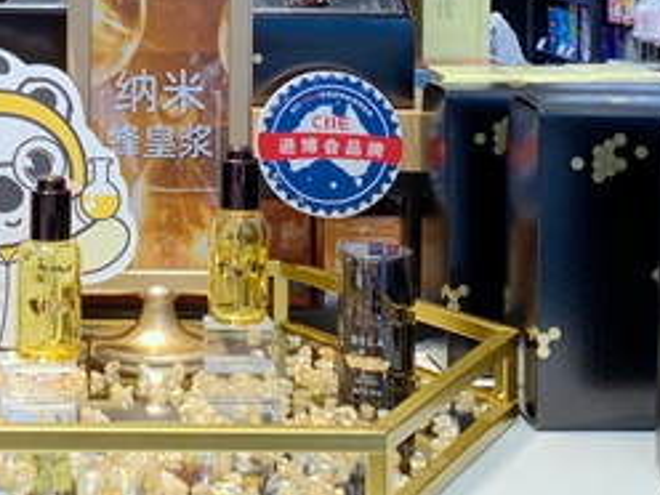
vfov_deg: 16.9
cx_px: 122
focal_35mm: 84
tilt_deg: -0.2
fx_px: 1602
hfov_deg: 22.9
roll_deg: -0.9
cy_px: -69
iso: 32
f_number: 1.8
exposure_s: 1/100
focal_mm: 4.25
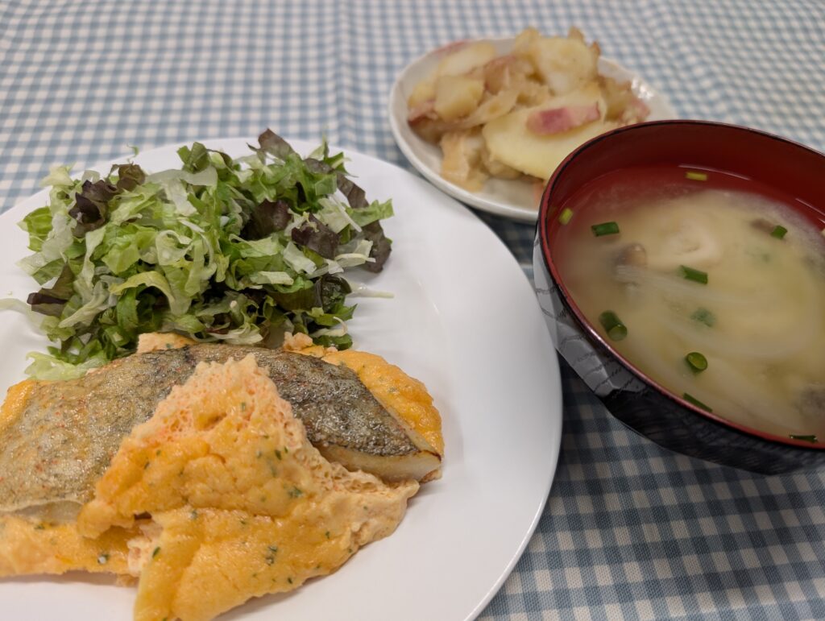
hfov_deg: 71.5
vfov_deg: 56.9
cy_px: 310
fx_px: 573
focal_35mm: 24
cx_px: 412
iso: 47
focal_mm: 6.9
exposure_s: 1/60
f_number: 1.68
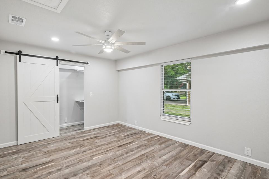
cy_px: 89
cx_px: 127
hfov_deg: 89.9
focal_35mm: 18
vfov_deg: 67.4
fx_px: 135
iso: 400
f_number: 8
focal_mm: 17
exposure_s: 1/15
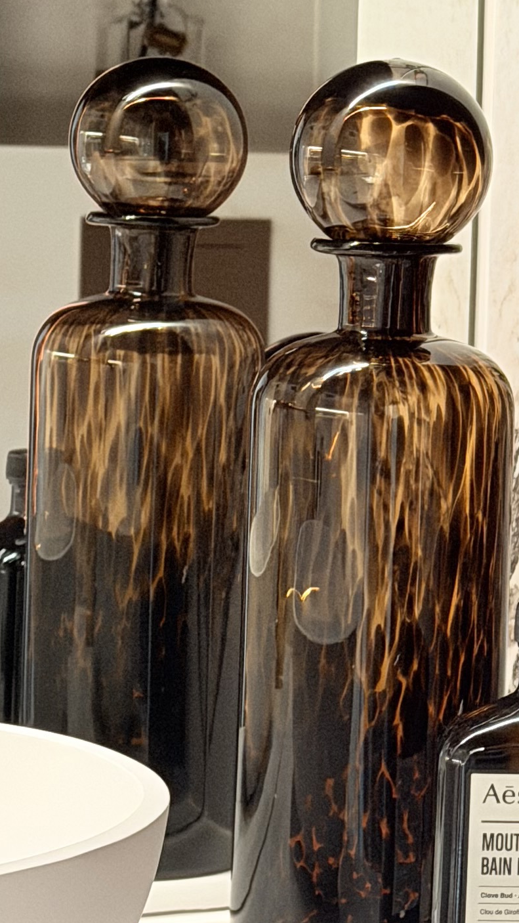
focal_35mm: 150
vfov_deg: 14.3
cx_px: 736
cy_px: 217
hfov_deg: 8.0
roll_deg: -2.4
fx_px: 3669
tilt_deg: -1.5
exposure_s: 1/42
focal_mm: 6.76
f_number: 1.78
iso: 250
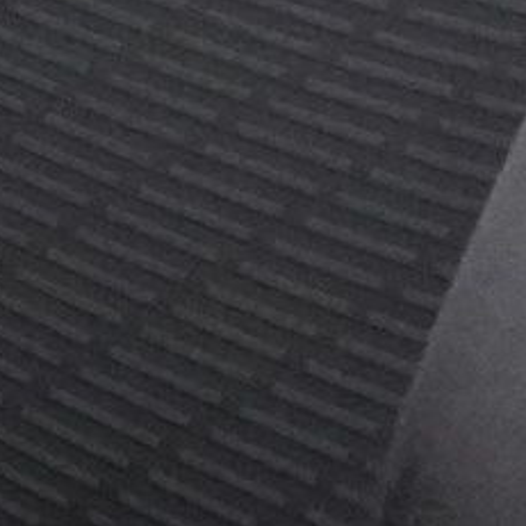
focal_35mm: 221
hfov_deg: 7.6
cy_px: -190
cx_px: -485
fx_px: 3799
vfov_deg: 7.8
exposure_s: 1/100
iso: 6400
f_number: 3.5
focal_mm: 16
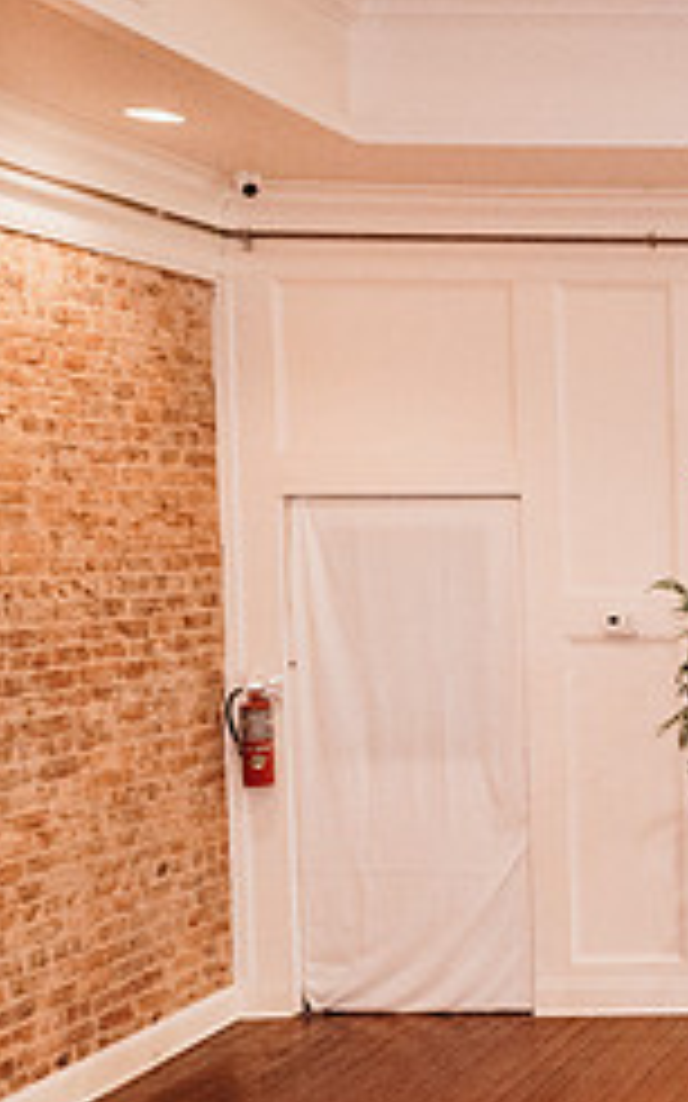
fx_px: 1741
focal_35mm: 58
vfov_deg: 35.0
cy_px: 645
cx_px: 1192
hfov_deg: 18.3
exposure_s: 1/160
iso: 5000
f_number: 2.8
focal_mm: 24
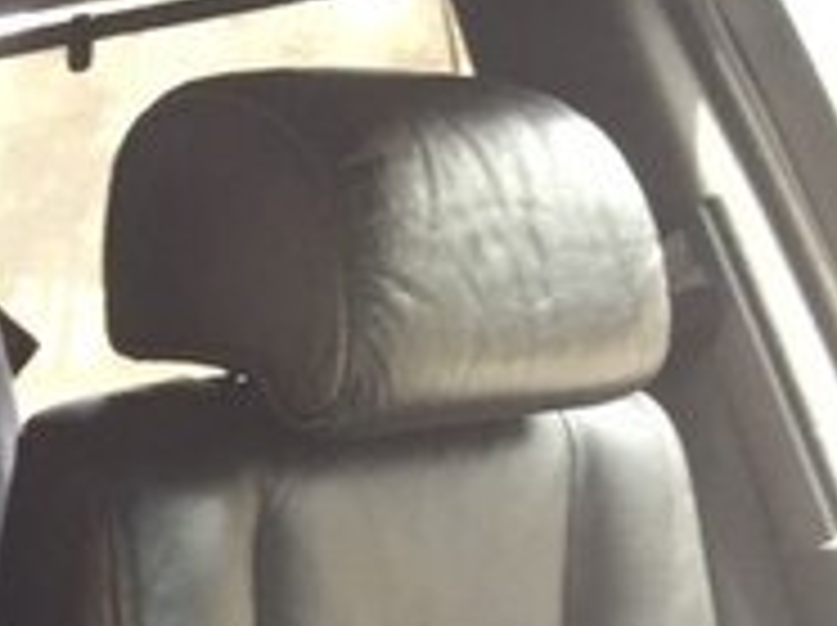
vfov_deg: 13.4
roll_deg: +5.1
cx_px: -554
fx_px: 2487
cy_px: 980
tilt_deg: -12.8
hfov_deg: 16.7
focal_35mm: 103
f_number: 2.2
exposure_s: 1/100
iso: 50
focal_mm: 4.15
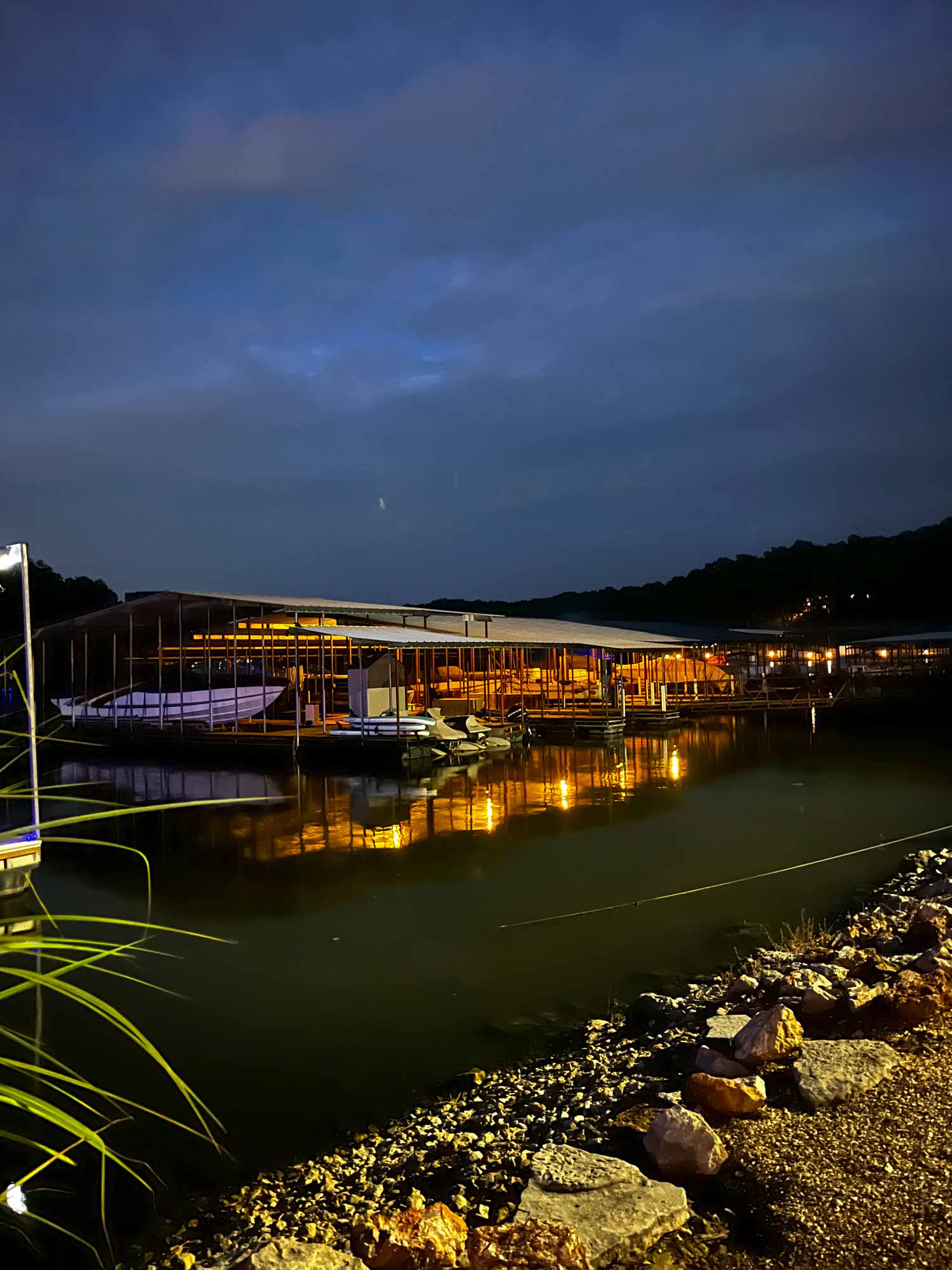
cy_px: 635
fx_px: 953
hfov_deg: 53.1
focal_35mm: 26
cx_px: 476
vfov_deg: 67.3
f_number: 1.6
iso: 1600
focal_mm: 5.1
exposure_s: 1/2
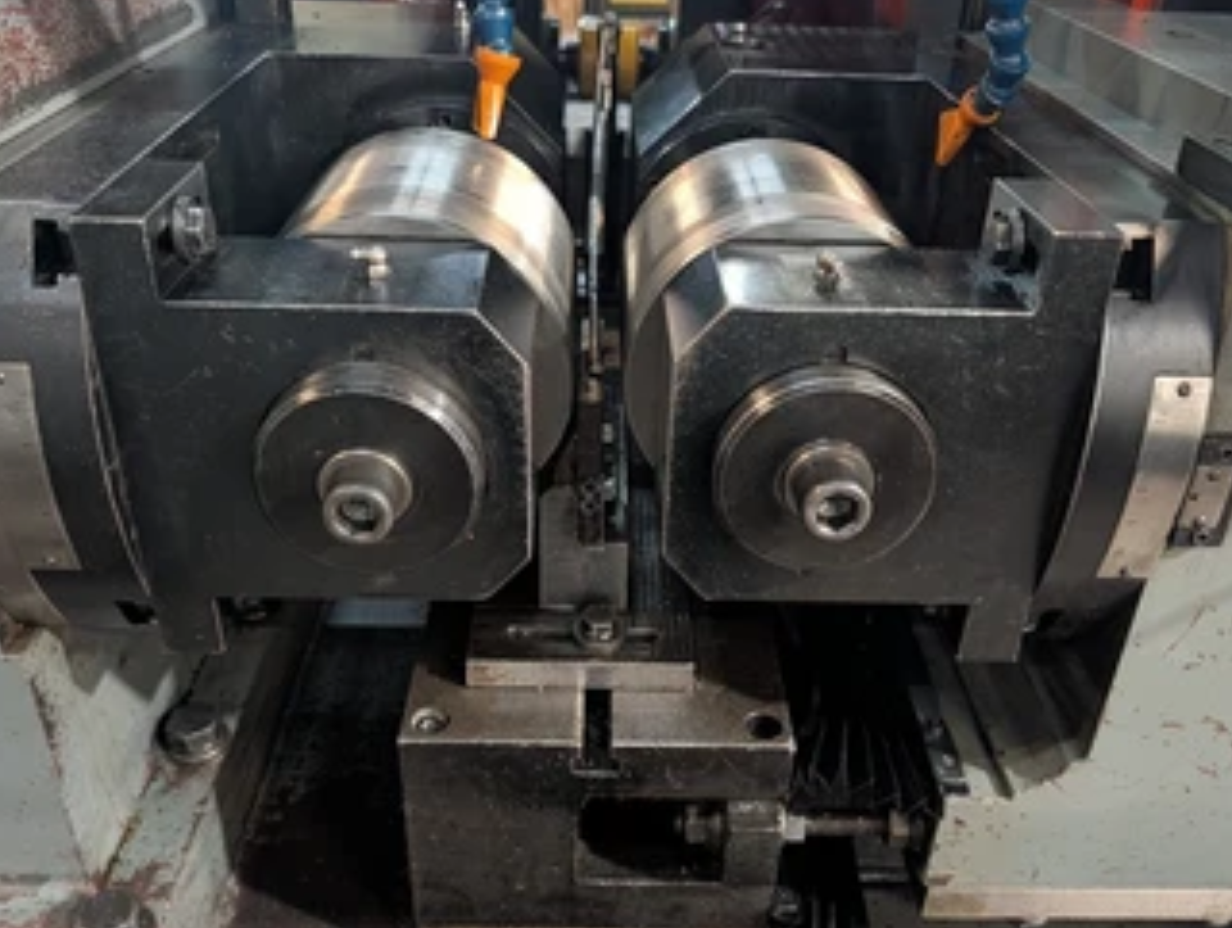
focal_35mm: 30
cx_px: 604
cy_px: 464
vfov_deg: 46.9
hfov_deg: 59.9
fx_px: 1069
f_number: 1.68
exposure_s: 1/60
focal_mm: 6.9
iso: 733
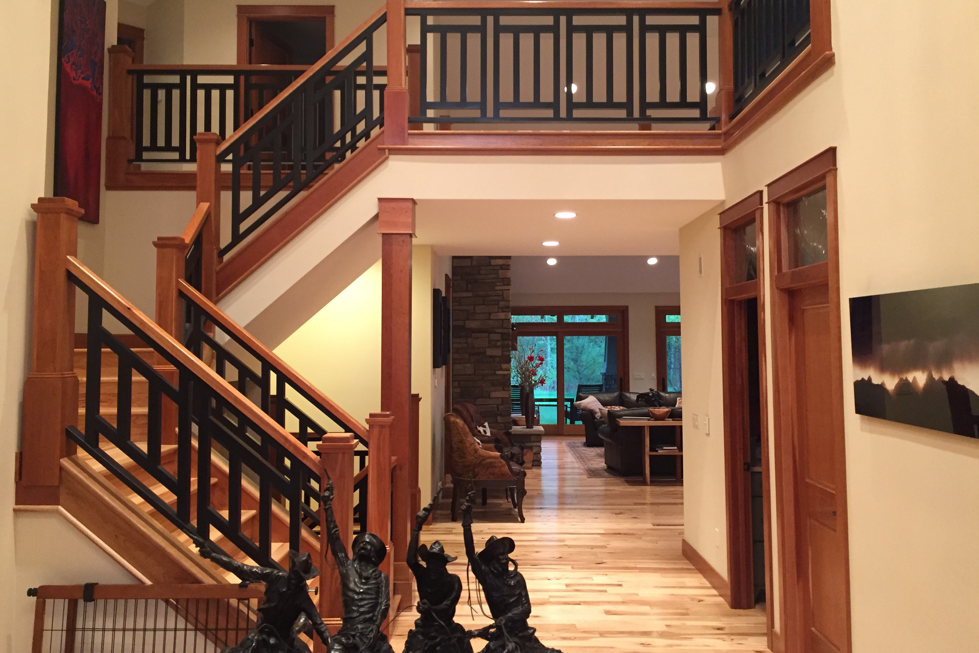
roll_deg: -1.5
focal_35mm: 31
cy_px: 291
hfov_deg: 60.3
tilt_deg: +4.8
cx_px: 489
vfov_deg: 42.3
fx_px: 843
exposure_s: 1/30
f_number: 2.2
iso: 160
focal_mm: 4.15
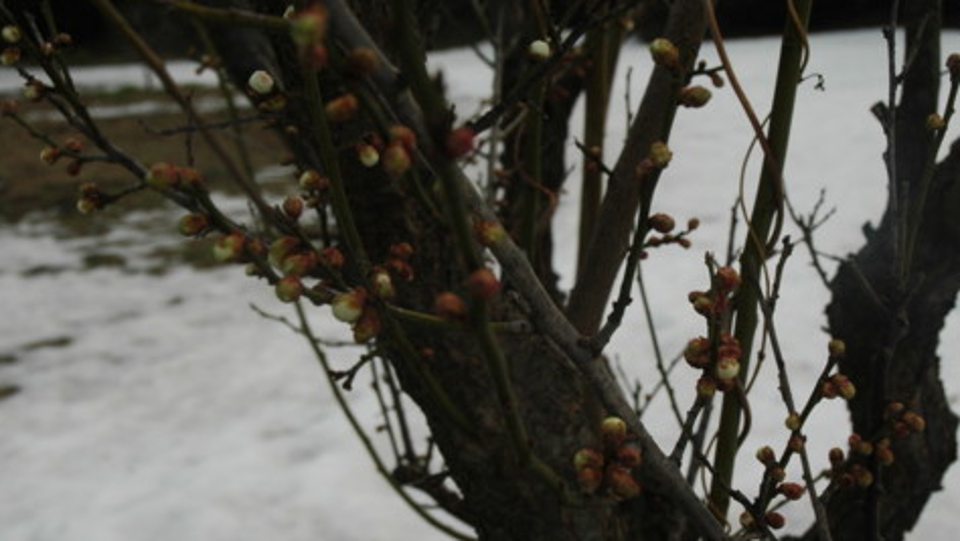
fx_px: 1366
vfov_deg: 22.3
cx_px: 529
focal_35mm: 54
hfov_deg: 38.7
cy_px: 339
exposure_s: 1/800
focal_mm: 27
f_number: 8
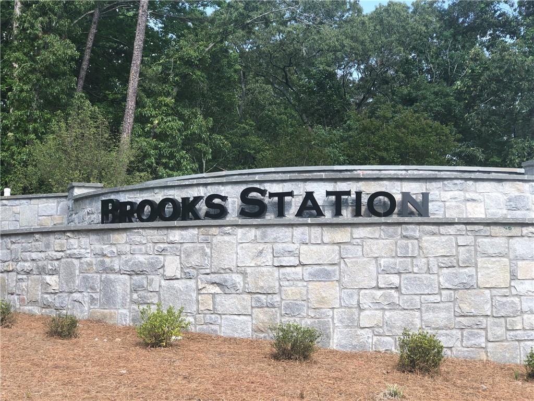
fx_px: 879
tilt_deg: +3.6
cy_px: 200
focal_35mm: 57
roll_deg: -0.4
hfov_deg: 33.8
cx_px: 267
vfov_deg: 25.7
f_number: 2.8
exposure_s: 1/220
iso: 20
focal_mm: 6.6
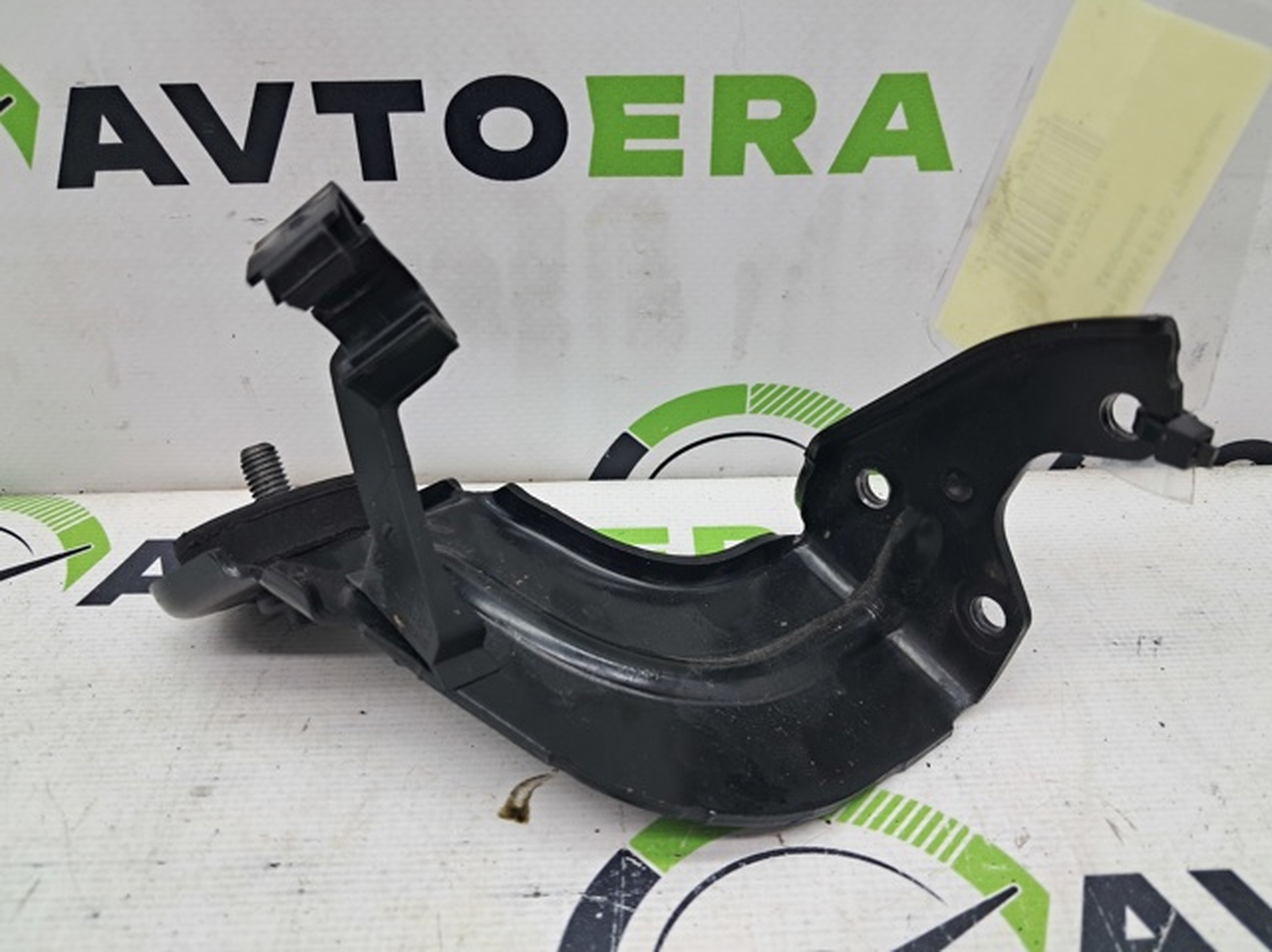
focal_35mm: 27
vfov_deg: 51.3
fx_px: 991
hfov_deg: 65.4
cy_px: 476
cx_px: 636
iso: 64
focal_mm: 4
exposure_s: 1/100
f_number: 1.8
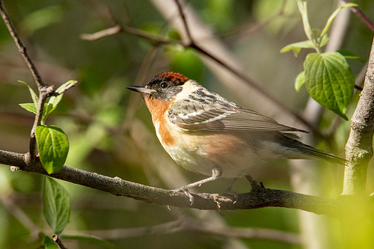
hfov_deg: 1.6
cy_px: 111
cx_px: 179
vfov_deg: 1.1
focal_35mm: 1263
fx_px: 13116
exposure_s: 1/1000
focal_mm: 600
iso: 1000
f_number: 8
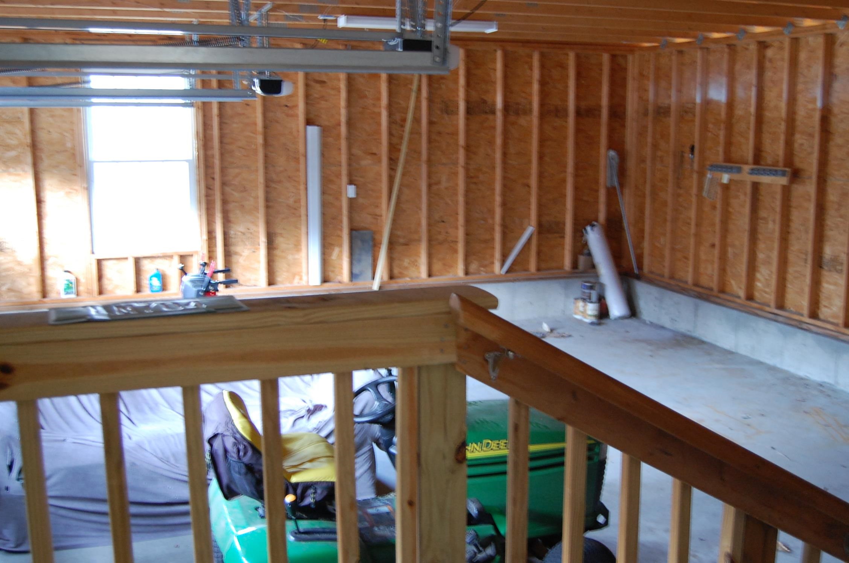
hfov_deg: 49.6
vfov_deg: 34.1
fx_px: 918
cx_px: 424
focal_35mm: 39
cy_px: 282
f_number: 4
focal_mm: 26
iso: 1000
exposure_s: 1/8
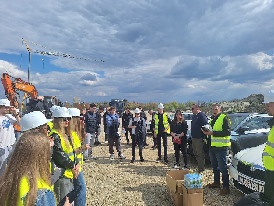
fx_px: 182
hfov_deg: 73.9
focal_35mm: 23
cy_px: 103
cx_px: 137
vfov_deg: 58.9
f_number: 1.8
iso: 40
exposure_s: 1/3717
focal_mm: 5.54
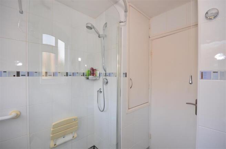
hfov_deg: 100.5
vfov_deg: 77.0
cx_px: 113
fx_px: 94
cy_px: 74
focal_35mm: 15
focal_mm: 10
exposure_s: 1/30
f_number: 8
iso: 400
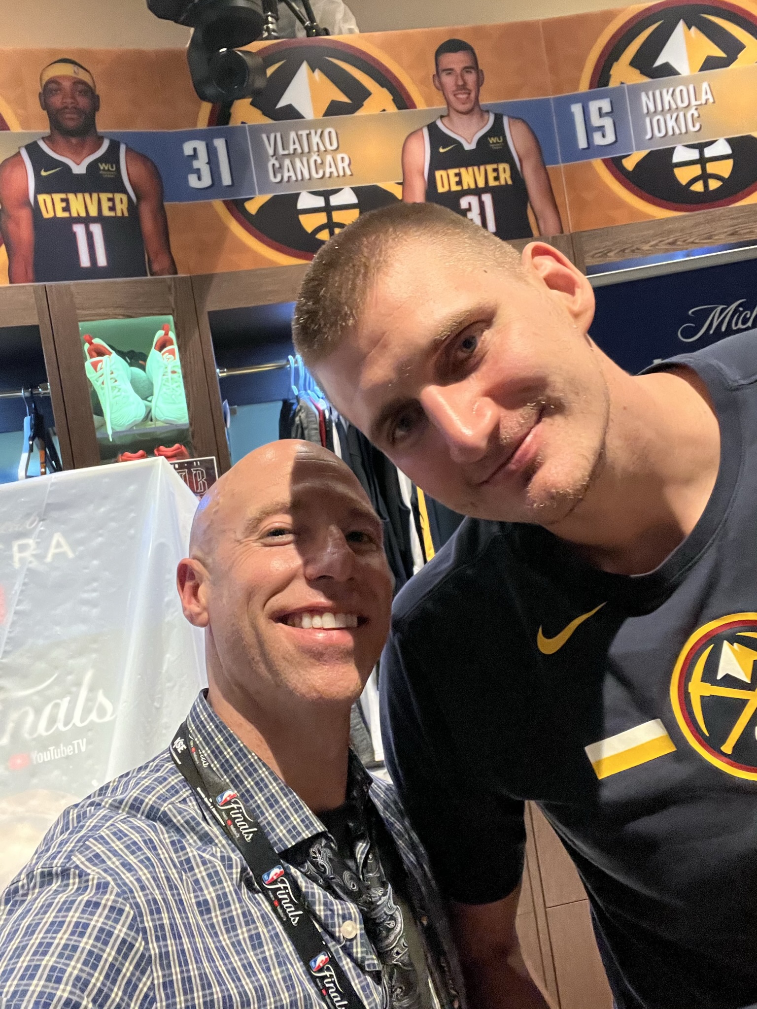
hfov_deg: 46.8
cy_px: 504
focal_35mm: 30
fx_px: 875
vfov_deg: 60.0
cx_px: 378
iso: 640
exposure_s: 1/30
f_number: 2.2
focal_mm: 2.71
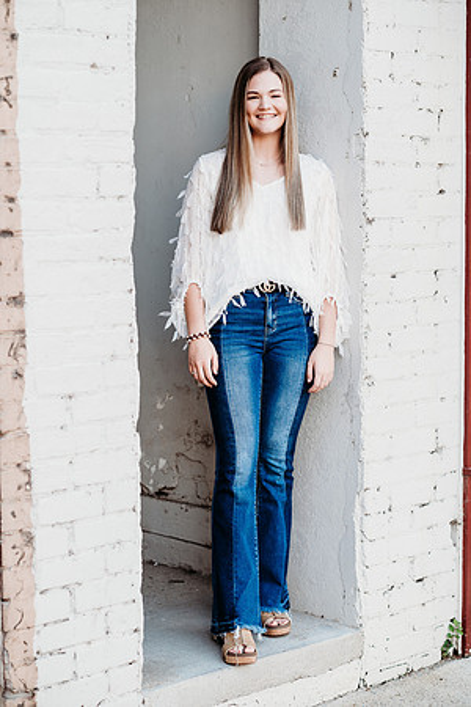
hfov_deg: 16.1
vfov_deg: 23.9
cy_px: 354
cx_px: 236
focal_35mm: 85
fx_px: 1668
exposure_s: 1/200
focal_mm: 85
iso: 200
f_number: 2.8
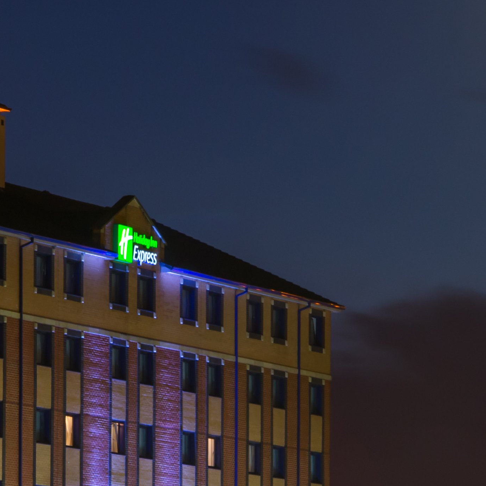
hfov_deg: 5.9
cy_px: 531
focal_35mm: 296
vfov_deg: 5.9
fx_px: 4702
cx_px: 279
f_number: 16
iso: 400
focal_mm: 80
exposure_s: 8
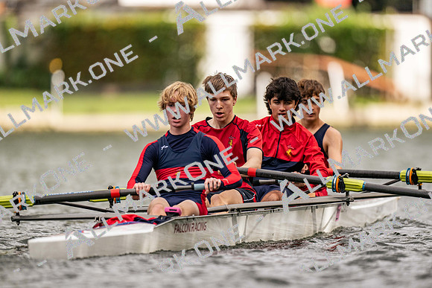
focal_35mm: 600
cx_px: 216
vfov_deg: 2.3
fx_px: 7201
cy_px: 144
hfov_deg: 3.4
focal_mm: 600
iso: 360
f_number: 4
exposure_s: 1/2500
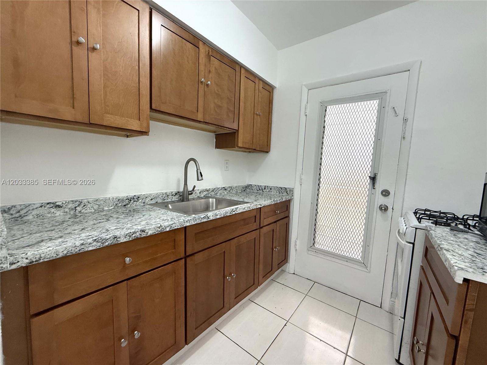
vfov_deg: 85.7
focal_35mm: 14
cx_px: 244
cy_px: 182
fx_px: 197
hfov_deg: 102.1
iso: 250
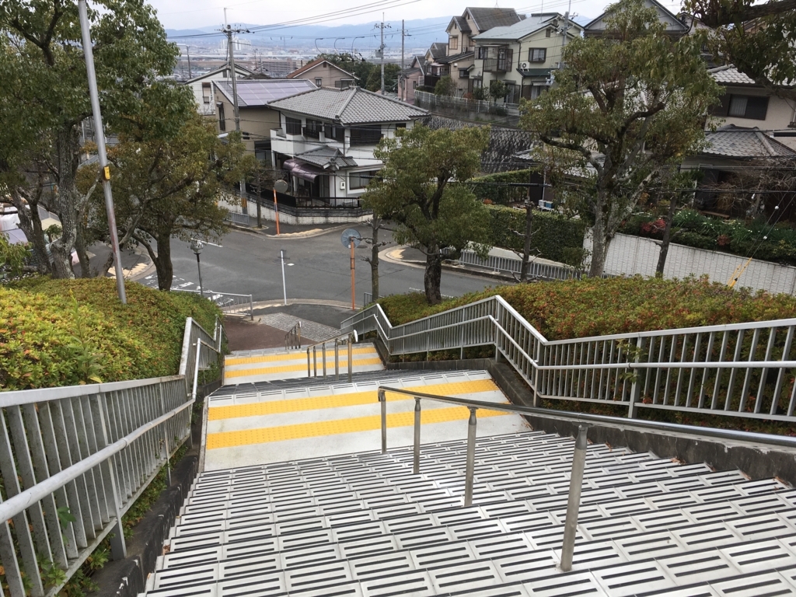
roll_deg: -1.0
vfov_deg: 48.2
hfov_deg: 61.7
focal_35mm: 29
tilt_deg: -22.1
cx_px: 398
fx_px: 667
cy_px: 298
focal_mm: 4.15
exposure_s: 1/430
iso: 25
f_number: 2.2
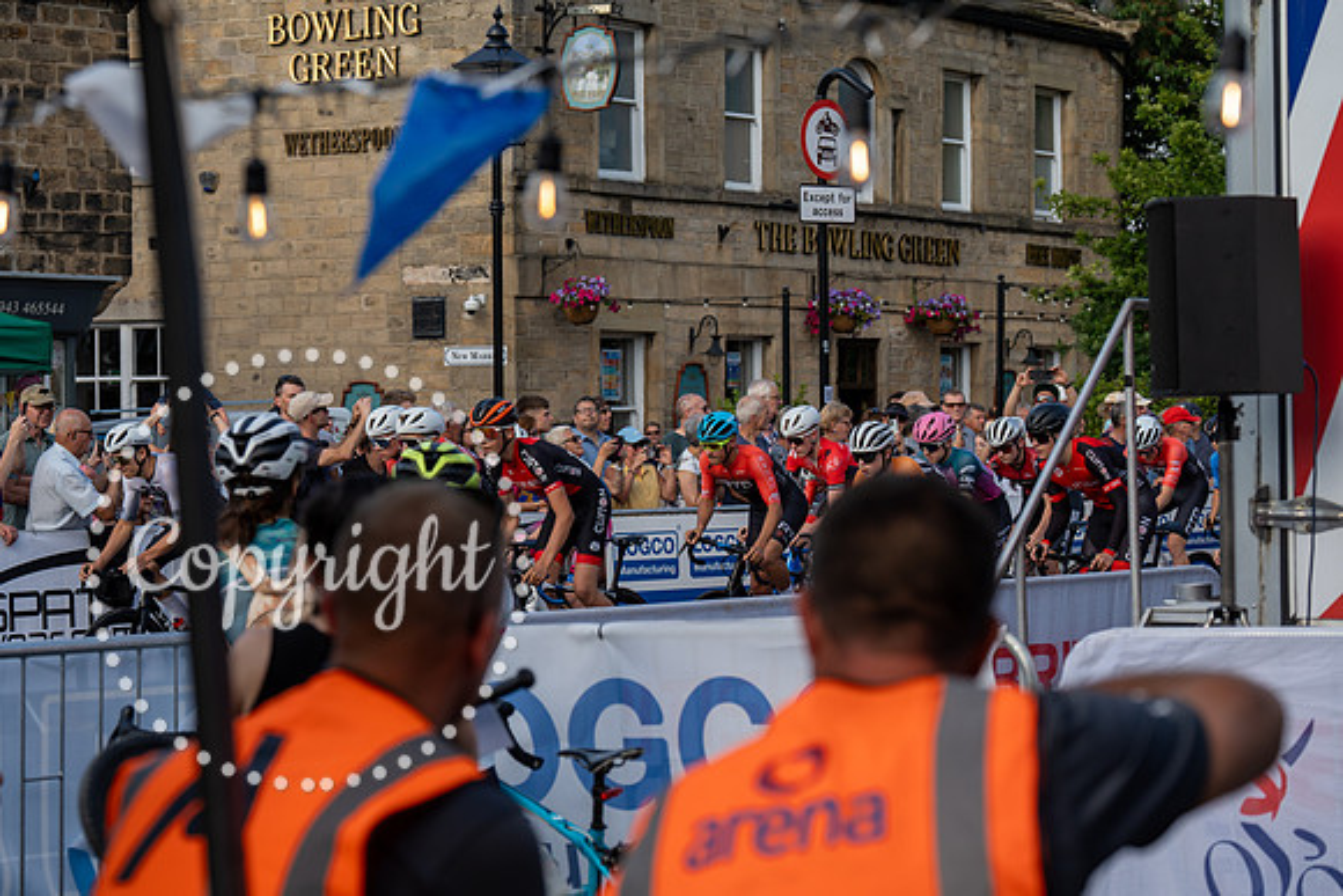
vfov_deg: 14.7
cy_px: 448
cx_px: 672
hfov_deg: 21.9
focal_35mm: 93
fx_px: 3470
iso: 160
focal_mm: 93
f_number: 5
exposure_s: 1/800
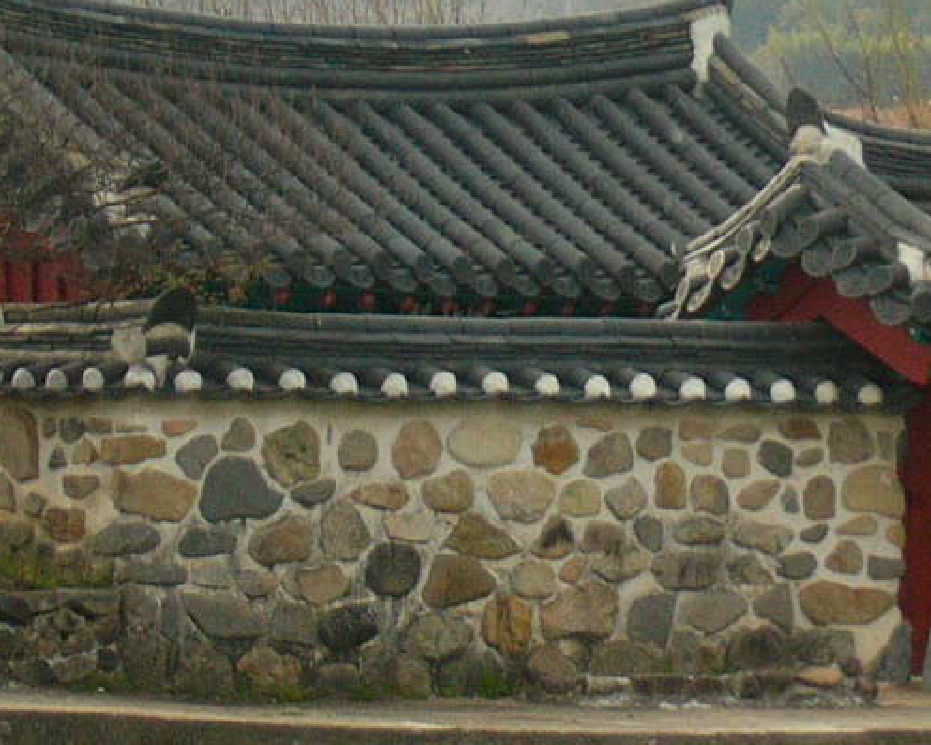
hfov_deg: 6.9
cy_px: 129
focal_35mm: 280
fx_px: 7717
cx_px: 486
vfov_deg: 5.5
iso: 100
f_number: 4.6
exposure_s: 1/250
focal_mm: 14.7
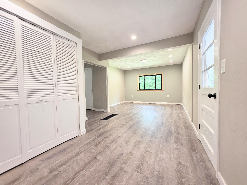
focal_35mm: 13
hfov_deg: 106.2
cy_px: 92
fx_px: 93
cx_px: 124
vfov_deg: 89.9
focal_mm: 2.2
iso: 160
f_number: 1.9
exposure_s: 1/60
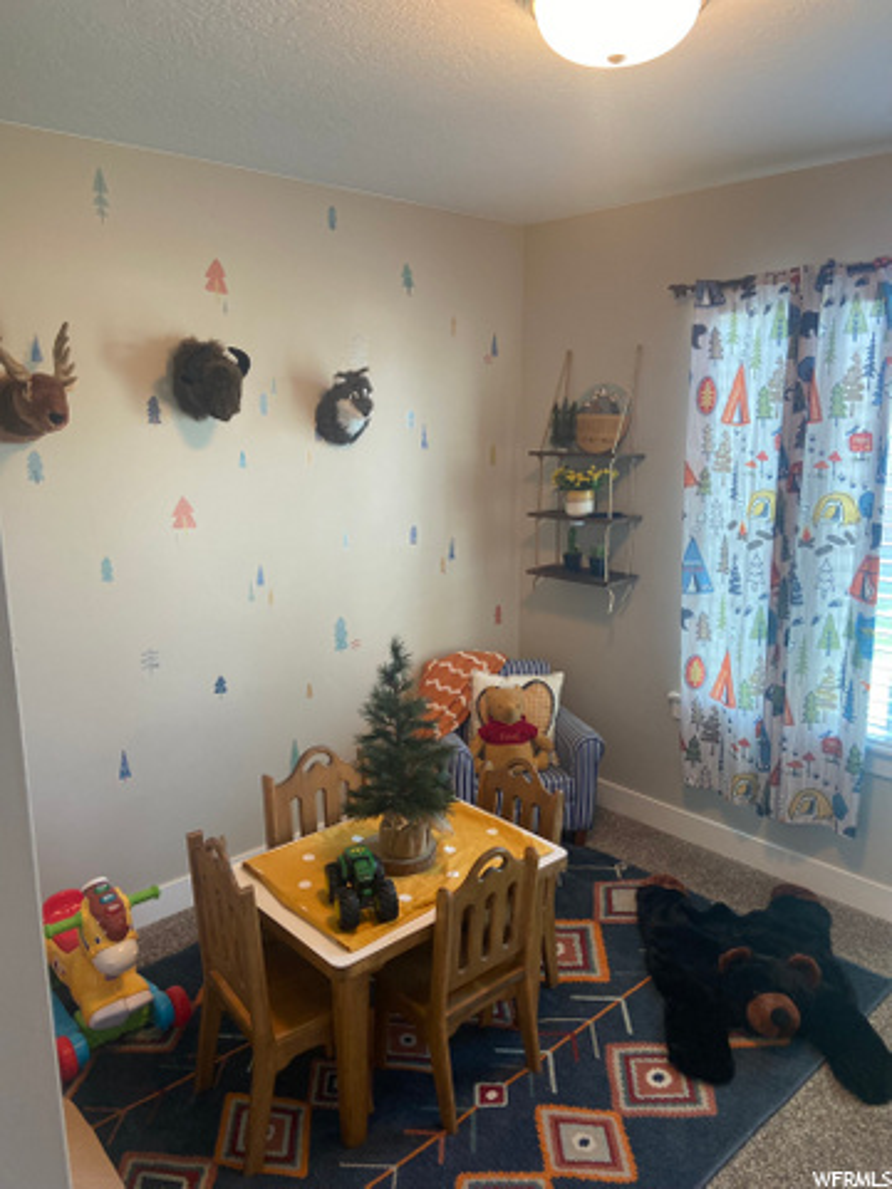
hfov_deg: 53.1
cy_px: 594
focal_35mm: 26
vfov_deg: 67.3
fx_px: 893
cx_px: 446
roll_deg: +0.6
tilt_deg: -11.0
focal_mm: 4.25
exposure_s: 1/60
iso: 125
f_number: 1.8
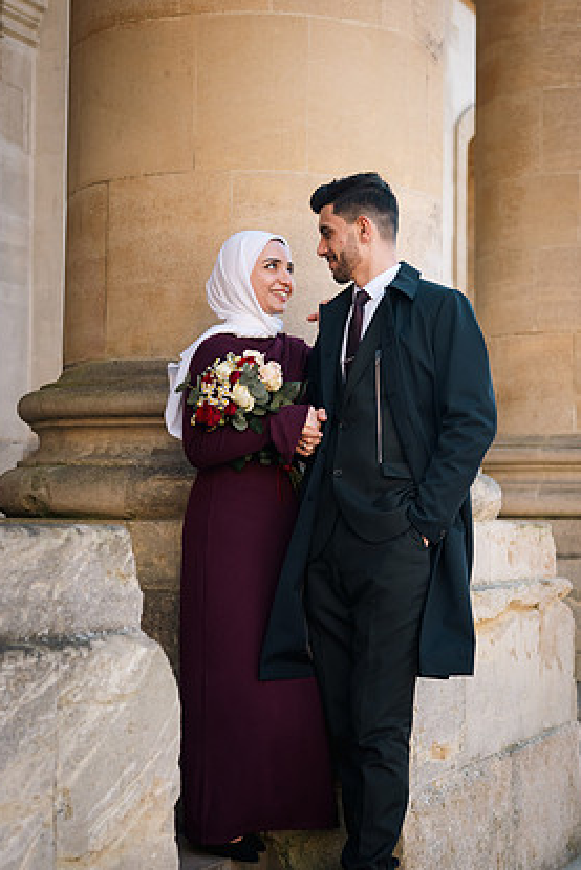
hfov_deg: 20.9
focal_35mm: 65
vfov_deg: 30.9
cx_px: 304
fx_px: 1572
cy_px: 436
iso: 200
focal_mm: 40
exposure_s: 1/640
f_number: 2.8
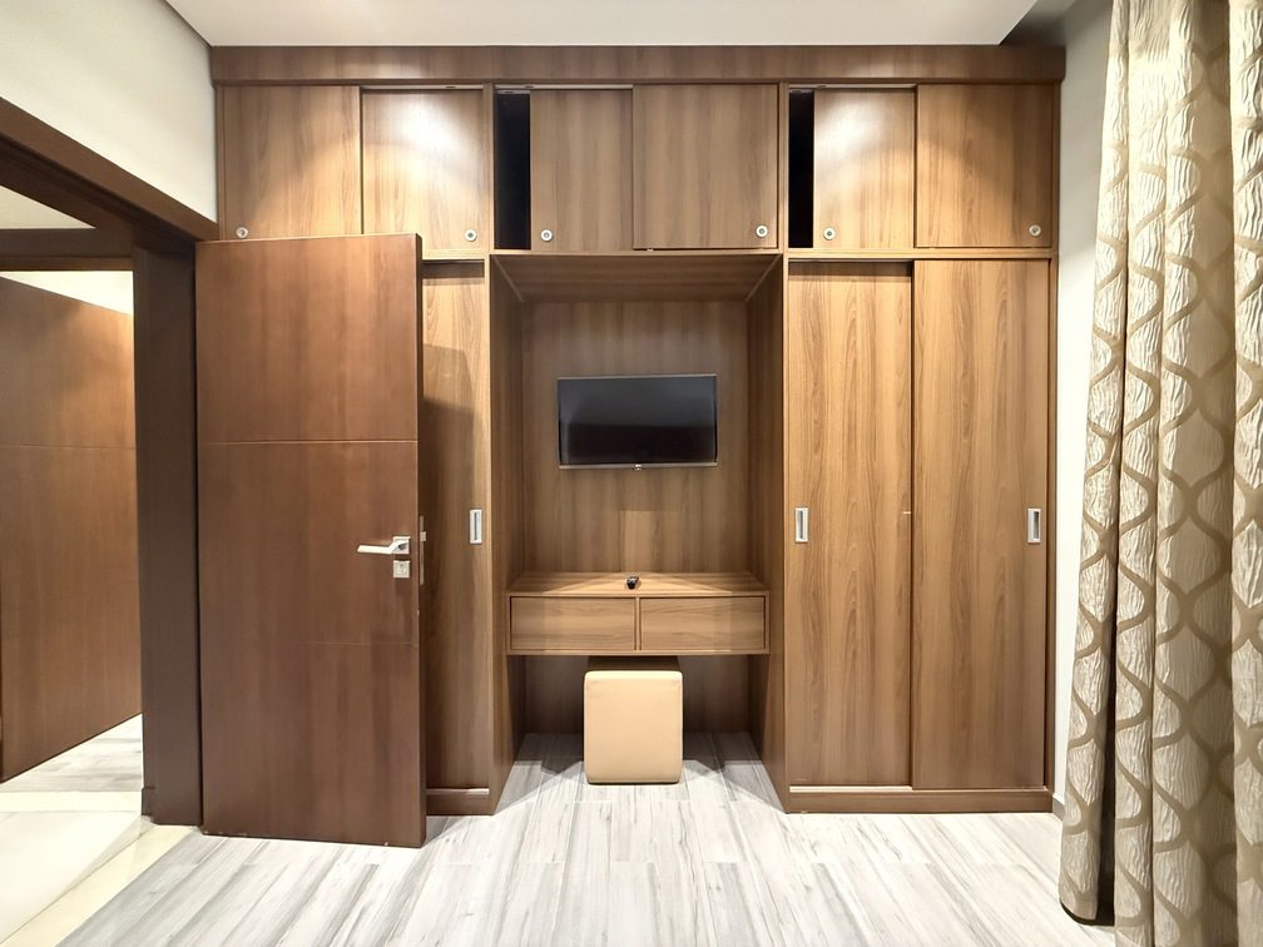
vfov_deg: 85.7
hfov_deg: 102.1
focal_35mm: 14
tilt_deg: -1.1
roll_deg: +0.0
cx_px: 632
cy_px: 474
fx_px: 511
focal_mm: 2.22
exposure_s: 1/40
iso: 1250
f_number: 2.2
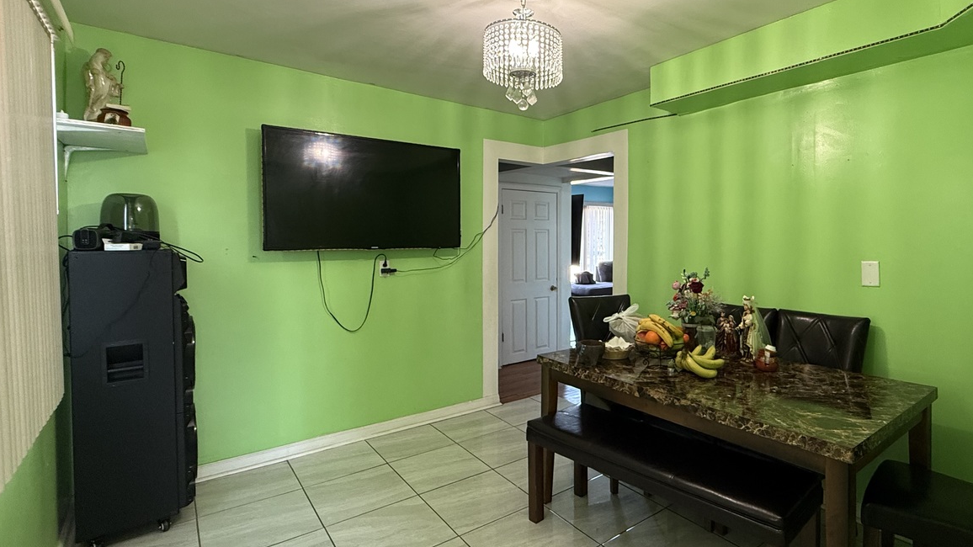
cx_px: 567
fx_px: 490
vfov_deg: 58.2
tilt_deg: -1.4
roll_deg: -0.3
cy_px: 247
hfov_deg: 88.8
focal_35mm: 19
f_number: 2.2
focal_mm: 2.22
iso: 320
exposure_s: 1/60
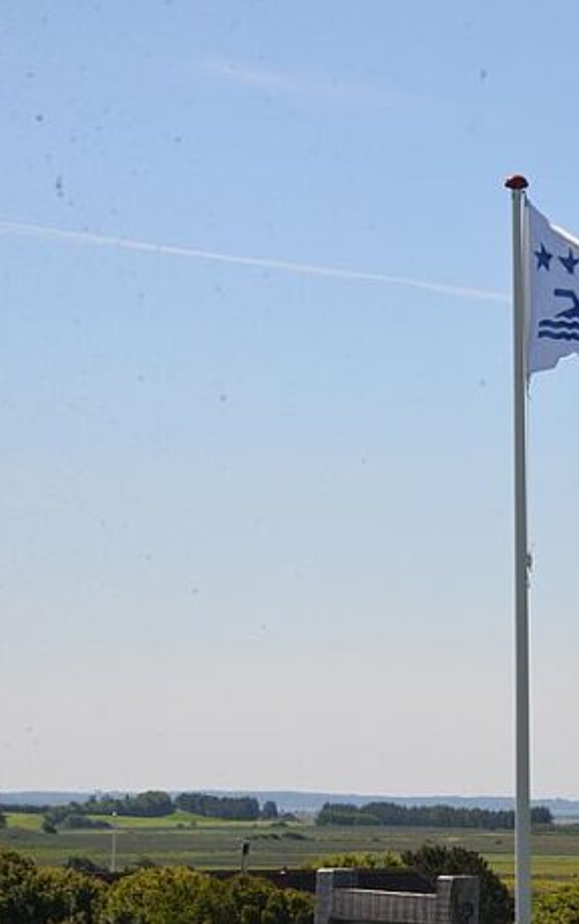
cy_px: 464
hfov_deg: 8.6
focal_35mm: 151
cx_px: 676
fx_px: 3808
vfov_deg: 13.8
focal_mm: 98
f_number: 16
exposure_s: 1/1000
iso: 1000
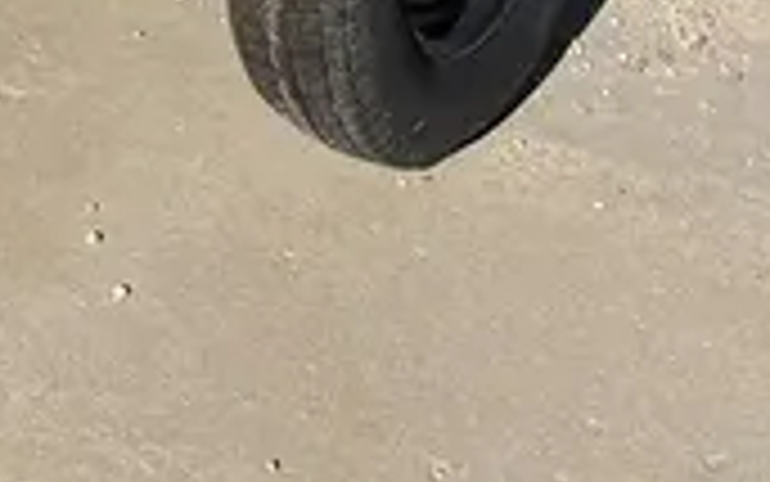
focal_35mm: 118
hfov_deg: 16.6
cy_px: -1043
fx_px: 2477
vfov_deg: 8.8
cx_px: -261
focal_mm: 5.1
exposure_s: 1/6494
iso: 50
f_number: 1.6
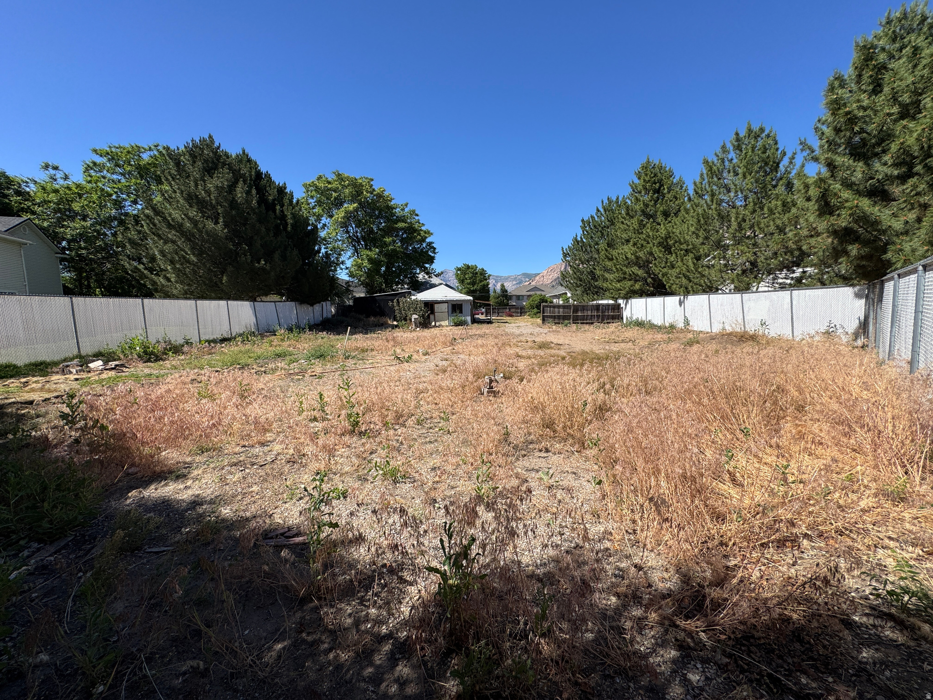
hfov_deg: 102.1
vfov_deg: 85.7
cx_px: 466
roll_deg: +0.5
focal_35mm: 14
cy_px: 350
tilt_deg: -5.9
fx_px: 377
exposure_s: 1/1637
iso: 40
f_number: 2.2
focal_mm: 2.22
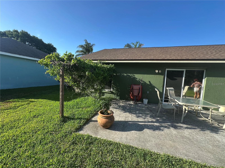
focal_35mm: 14
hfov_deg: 102.1
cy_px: 84
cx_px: 112
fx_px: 91
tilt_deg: -4.5
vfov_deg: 85.7
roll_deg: -2.7
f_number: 2.2
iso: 40
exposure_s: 1/473
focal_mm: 2.22
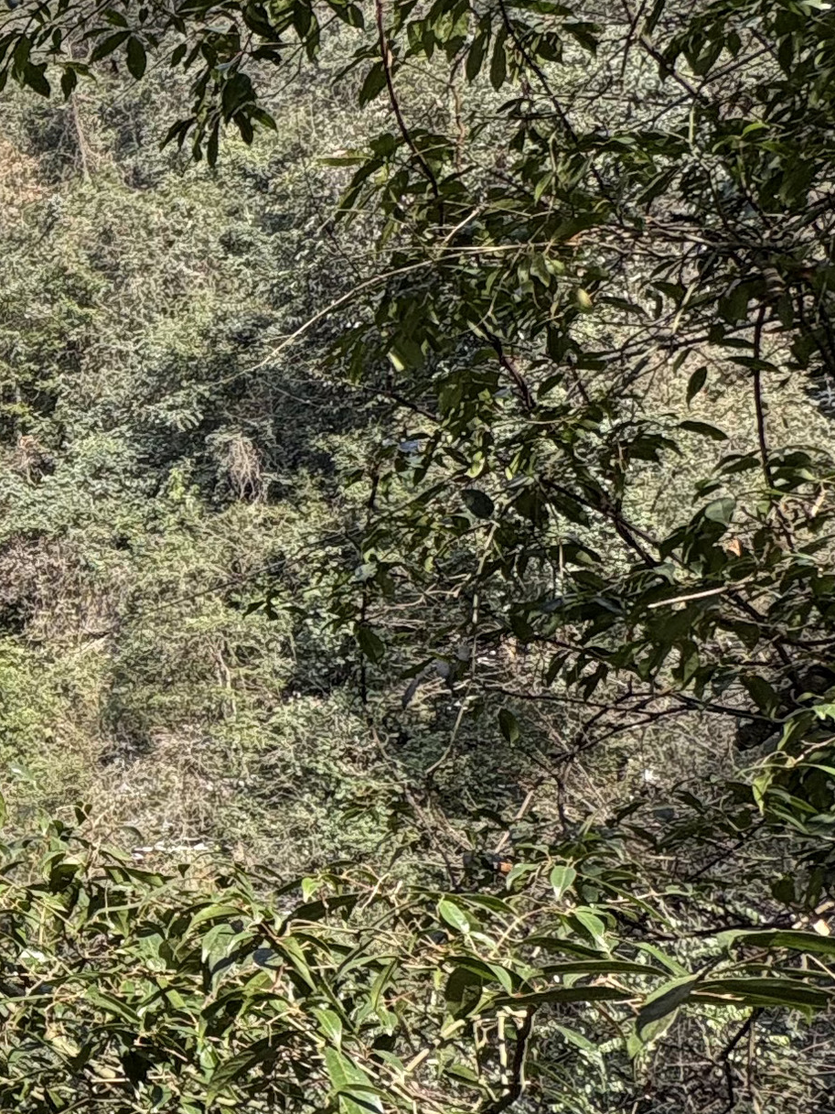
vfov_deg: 41.2
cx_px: -526
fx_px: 1479
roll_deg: +0.4
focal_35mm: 46
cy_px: 544
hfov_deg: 23.0
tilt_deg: +14.0
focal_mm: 2.22
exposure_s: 1/541
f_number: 2.2
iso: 40
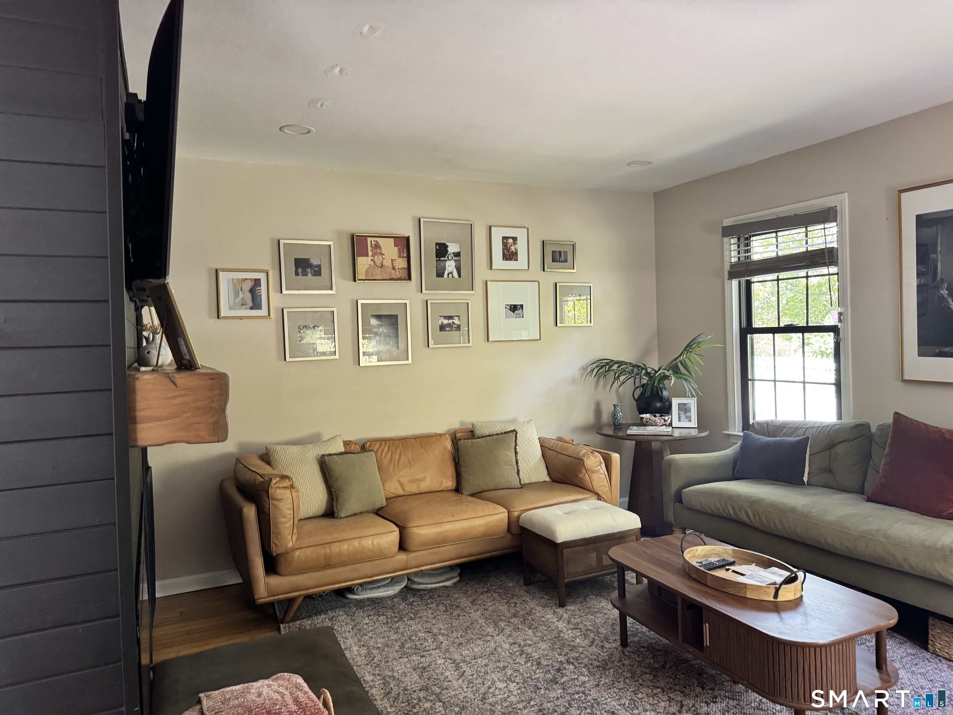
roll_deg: +1.3
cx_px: 476
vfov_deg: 56.8
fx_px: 661
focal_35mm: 24
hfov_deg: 71.6
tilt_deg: -0.7
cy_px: 358
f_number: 1.78
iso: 500
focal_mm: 6.76
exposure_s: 1/60
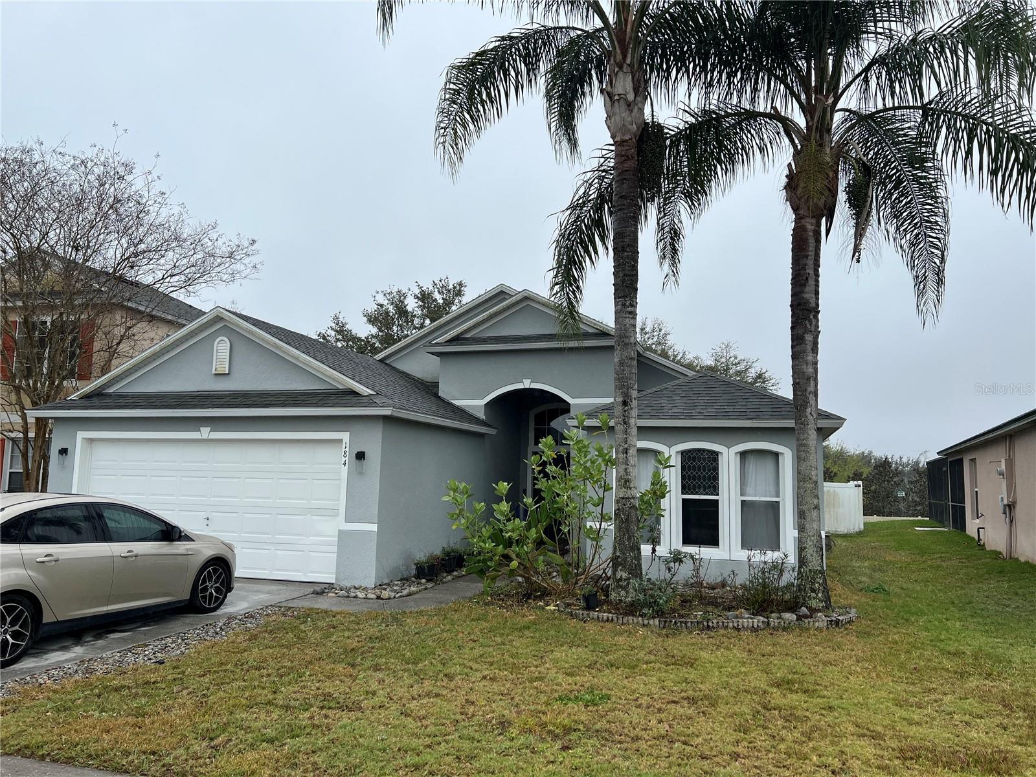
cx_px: 518
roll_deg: -1.3
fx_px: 778
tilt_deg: +5.5
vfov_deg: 53.1
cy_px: 388
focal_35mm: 26
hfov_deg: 67.3
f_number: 1.5
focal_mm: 5.7
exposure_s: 1/1183
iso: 50
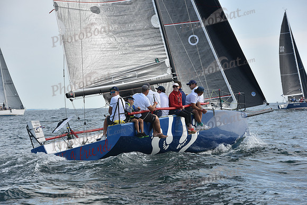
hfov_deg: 16.4
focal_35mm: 125
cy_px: 102
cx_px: 154
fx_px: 1066
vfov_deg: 11.0
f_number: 8
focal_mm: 125
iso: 320
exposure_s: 1/1000
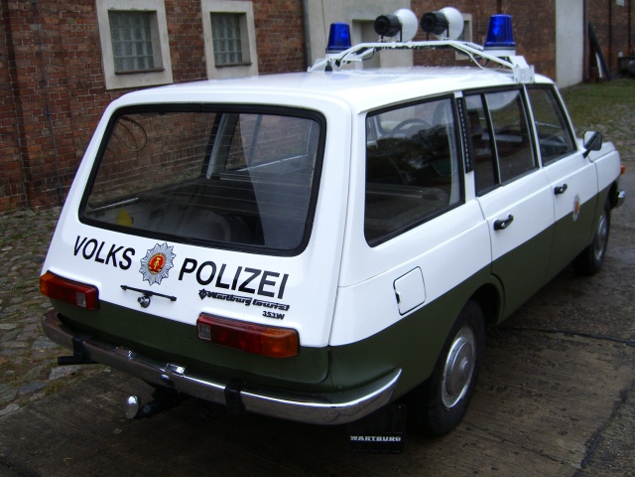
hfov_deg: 49.0
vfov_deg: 37.7
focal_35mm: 38
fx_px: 697
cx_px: 318
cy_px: 238
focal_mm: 7.9
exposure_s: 1/125
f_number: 2.8
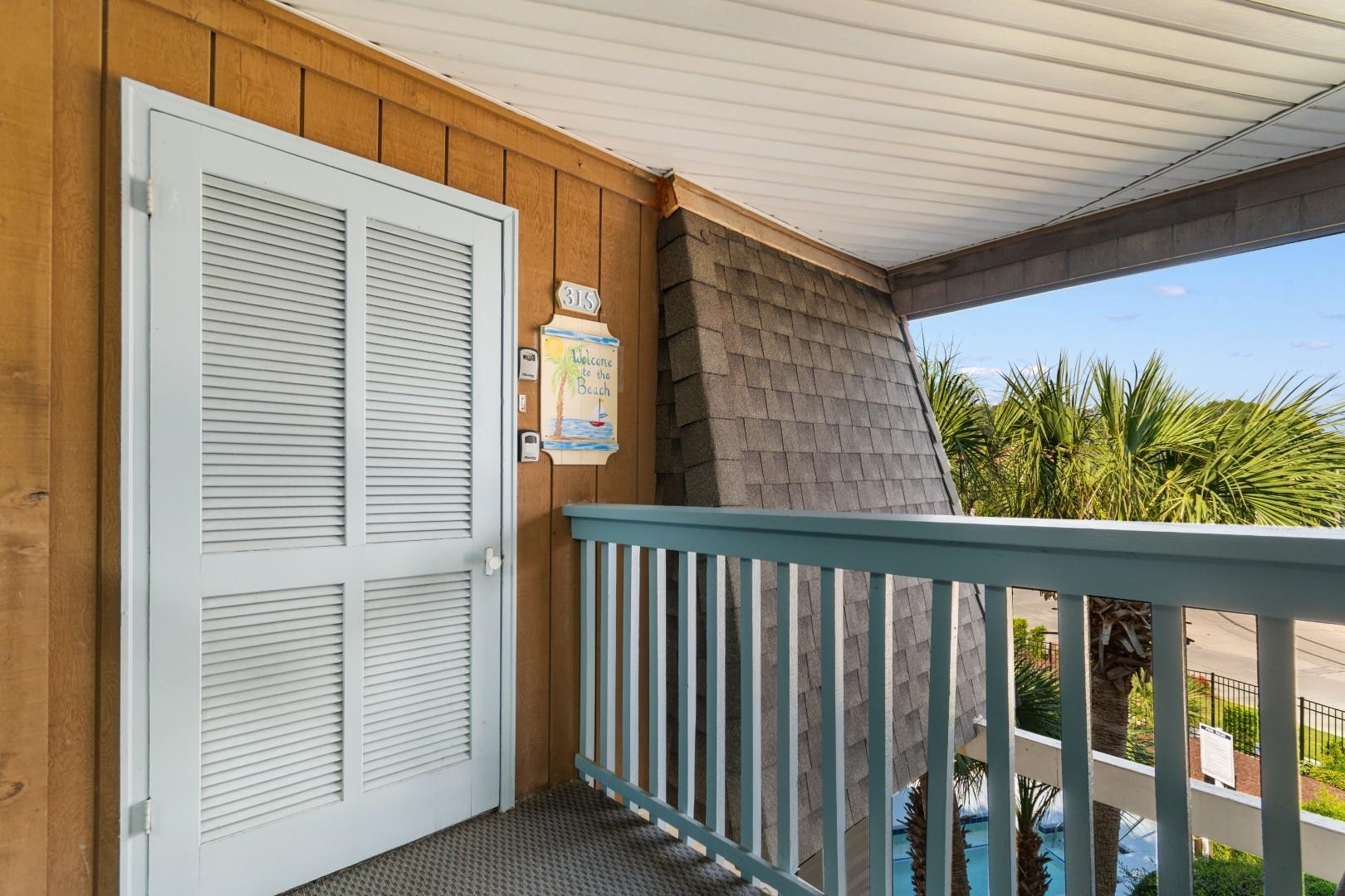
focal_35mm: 15
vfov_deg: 77.3
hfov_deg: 100.4
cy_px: 448
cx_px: 672
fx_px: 560
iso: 100
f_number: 4.5
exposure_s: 1/60
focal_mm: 10
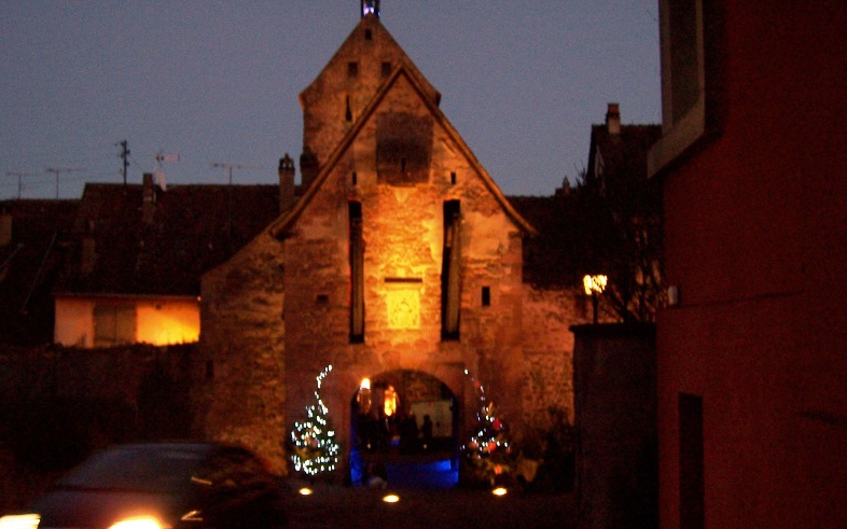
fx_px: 946
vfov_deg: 31.2
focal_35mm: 41
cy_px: 286
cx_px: 426
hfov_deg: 48.2
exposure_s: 1/8
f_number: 2.8
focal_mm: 6.3
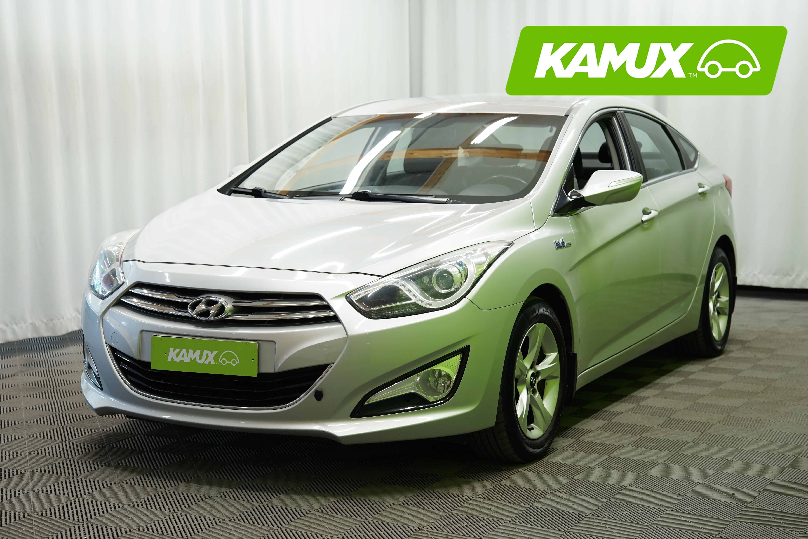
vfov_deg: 23.0
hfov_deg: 33.9
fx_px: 1324
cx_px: 404
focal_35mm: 59
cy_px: 270
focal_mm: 59
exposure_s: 1/20
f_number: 5.6
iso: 500
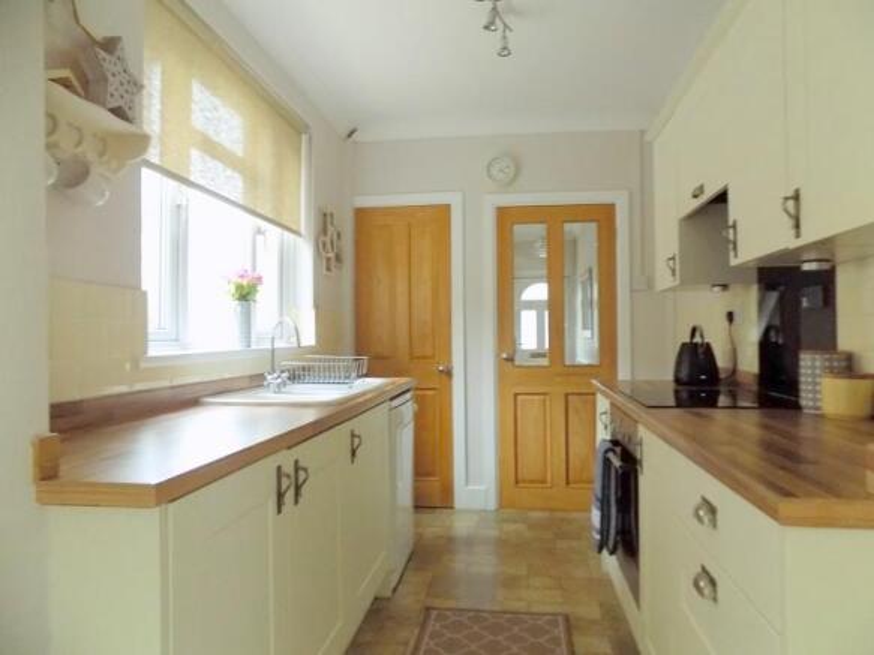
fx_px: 581
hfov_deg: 73.9
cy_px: 328
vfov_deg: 58.9
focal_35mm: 23
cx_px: 437
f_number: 3.1
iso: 400
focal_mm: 4
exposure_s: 1/4
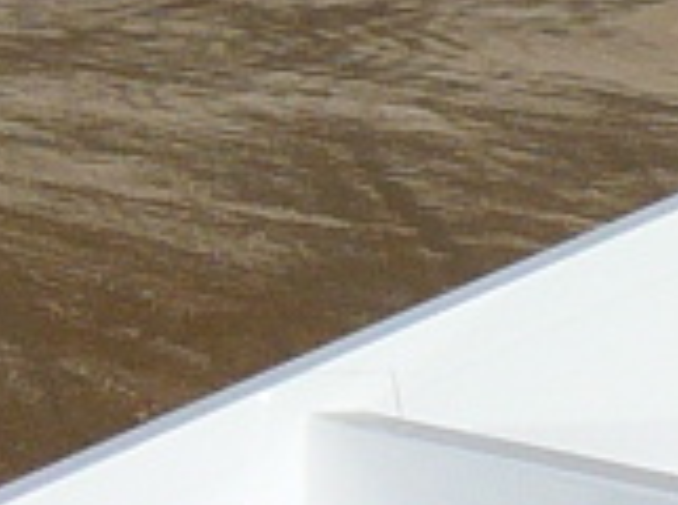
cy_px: 433
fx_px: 5452
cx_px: 2333
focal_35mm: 279
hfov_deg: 6.3
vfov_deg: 5.3
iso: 80
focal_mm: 5.2
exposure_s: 1/800
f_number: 5
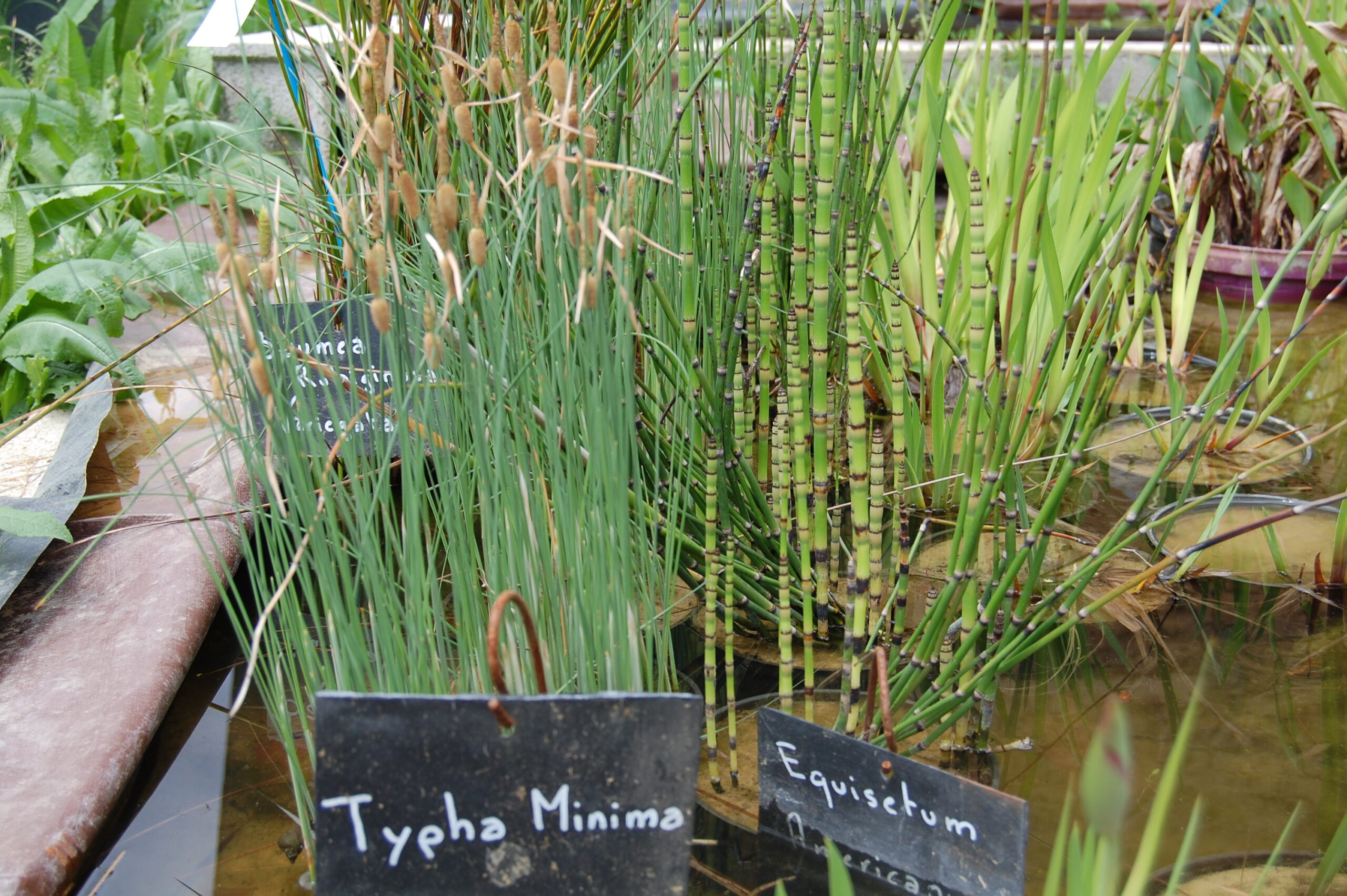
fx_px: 1963
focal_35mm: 52
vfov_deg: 25.7
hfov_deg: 37.9
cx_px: 674
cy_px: 448
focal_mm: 35
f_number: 7.1
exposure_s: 1/200
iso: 200
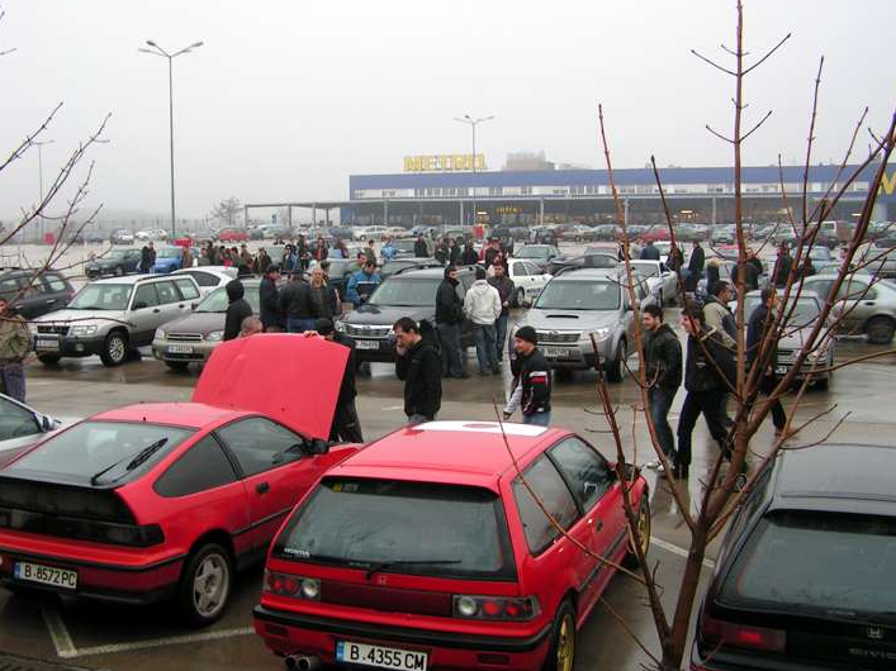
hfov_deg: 43.8
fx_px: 1113
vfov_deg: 33.6
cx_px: 402
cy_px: 325
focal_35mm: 43
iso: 50
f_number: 3.5
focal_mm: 6.3
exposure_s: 1/50
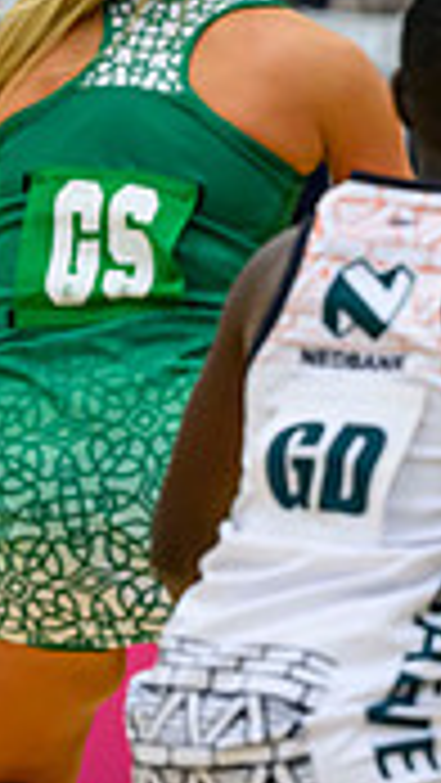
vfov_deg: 3.5
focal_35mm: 615
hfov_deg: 2.0
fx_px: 12773
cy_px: 389
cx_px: 1136
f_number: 3.2
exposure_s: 1/1000
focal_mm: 165
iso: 4000
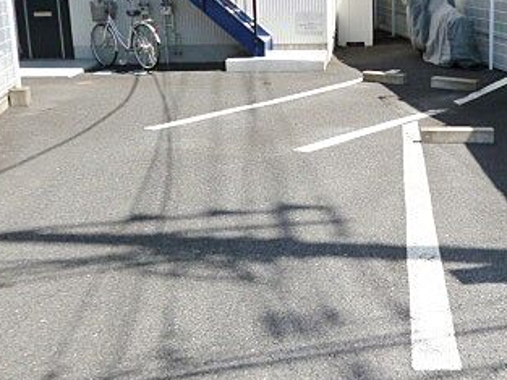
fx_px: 718
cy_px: 146
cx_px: 366
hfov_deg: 38.1
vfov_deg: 29.6
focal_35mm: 49
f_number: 2.5
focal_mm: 4.3
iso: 100
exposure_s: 1/800
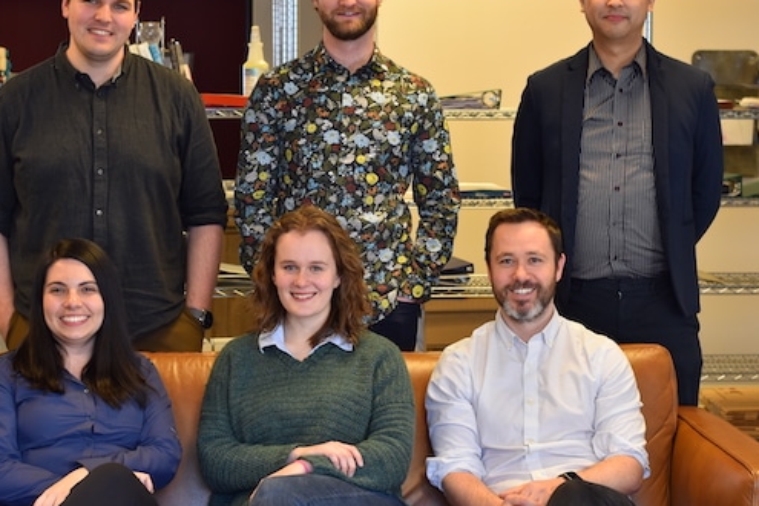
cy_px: 215
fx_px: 1918
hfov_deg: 22.3
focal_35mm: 91
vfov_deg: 15.0
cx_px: 307
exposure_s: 1/60
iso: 640
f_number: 5
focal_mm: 50
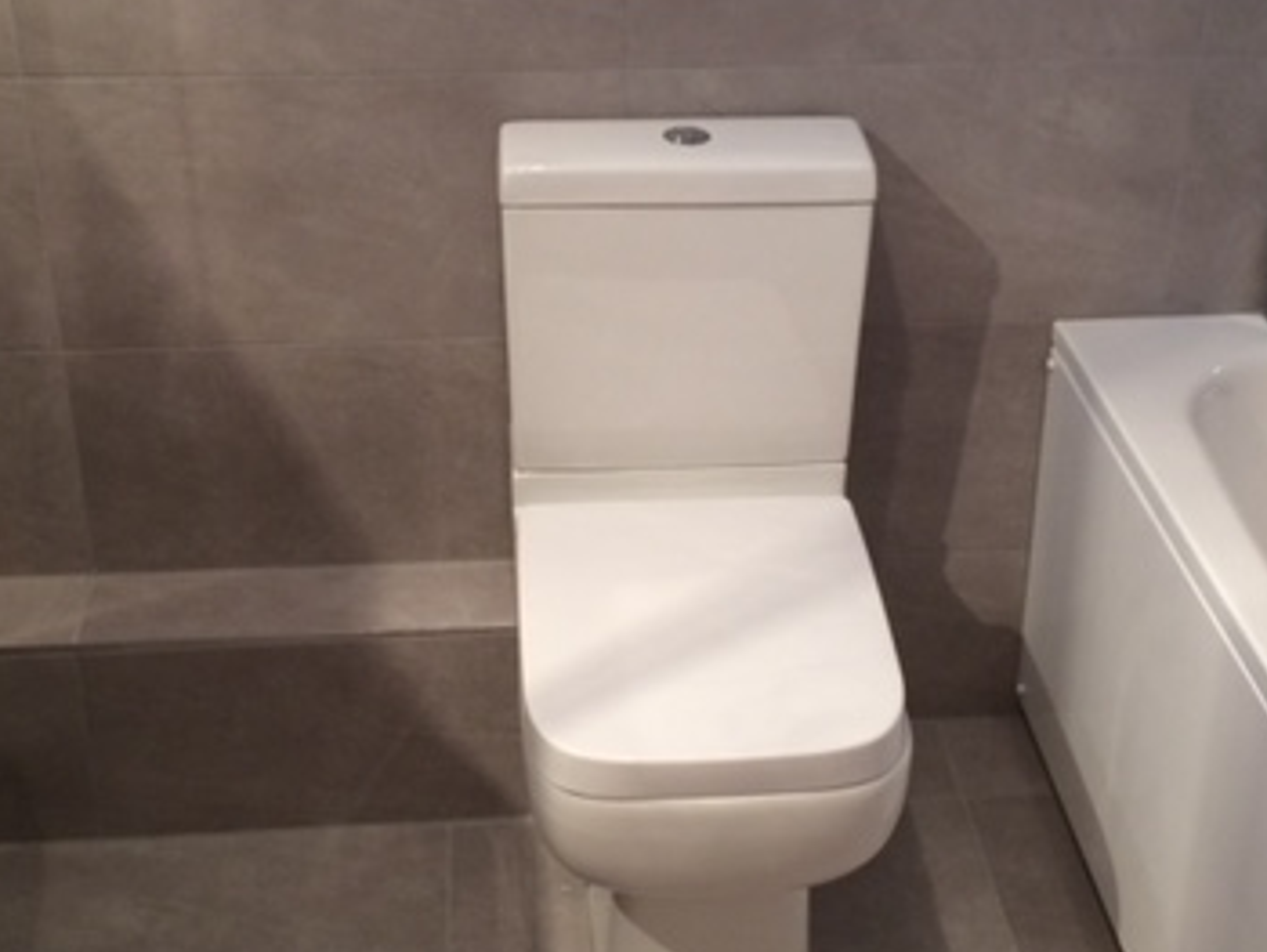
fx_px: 1941
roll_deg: -1.0
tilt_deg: -28.6
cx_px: 706
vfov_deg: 27.5
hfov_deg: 36.1
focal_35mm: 53
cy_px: 424
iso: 125
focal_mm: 4.15
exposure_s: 1/33
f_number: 2.2
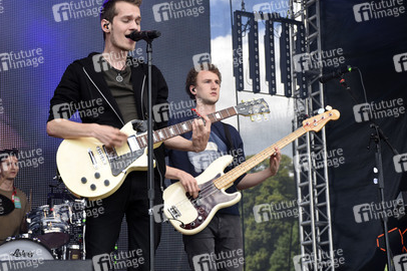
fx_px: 791
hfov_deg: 28.9
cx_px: 192
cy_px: 136
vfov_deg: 19.4
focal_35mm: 70
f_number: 5
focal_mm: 42
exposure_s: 1/125
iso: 100
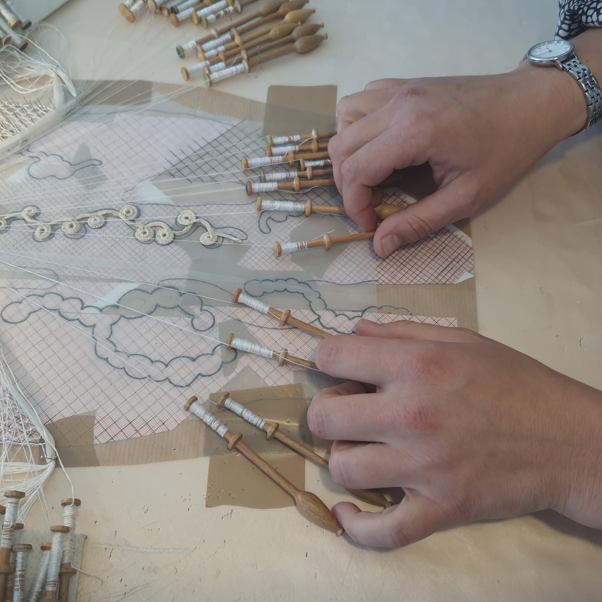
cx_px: 262
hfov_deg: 52.4
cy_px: 298
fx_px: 610
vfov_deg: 52.5
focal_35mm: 31
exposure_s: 1/100
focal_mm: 4.32
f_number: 1.7
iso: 64
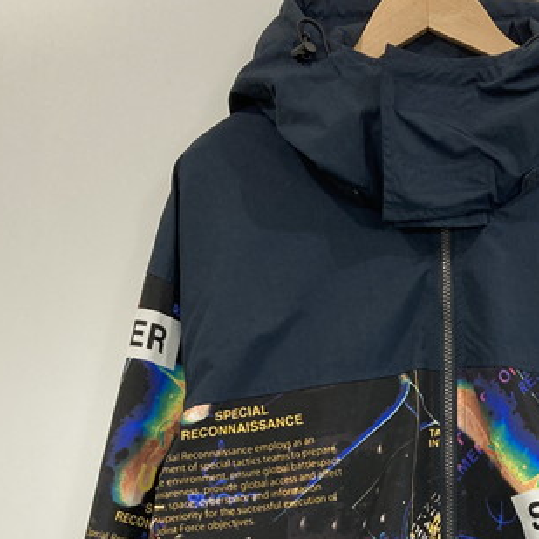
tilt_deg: -17.7
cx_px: 443
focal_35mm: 64
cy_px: 487
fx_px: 1127
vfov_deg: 26.0
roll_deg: +0.4
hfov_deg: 26.3
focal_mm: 3.99
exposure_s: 1/50
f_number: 1.8
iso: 125
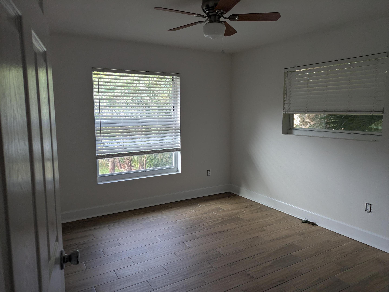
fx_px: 281
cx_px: 194
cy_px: 146
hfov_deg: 69.4
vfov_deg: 54.9
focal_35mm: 25
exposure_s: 1/60
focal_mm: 5.43
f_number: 1.89
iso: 90
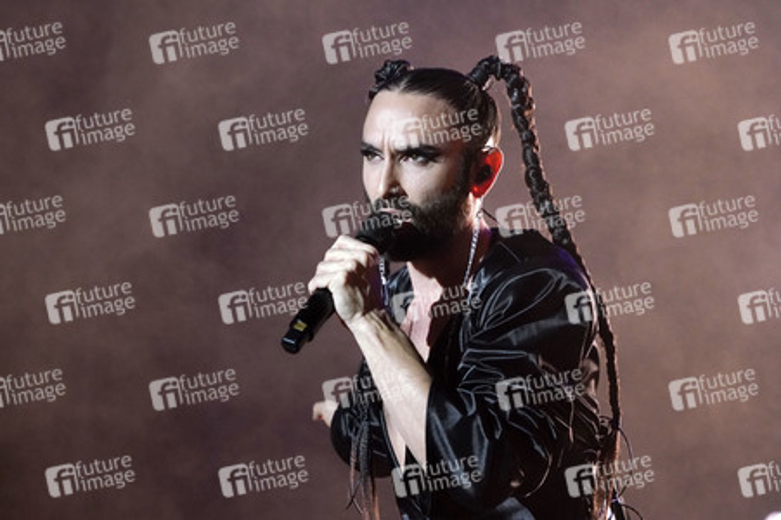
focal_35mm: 115
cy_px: 260
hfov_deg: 17.8
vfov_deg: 11.9
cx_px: 390
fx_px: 2493
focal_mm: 115
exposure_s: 1/250
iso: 2000
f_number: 5
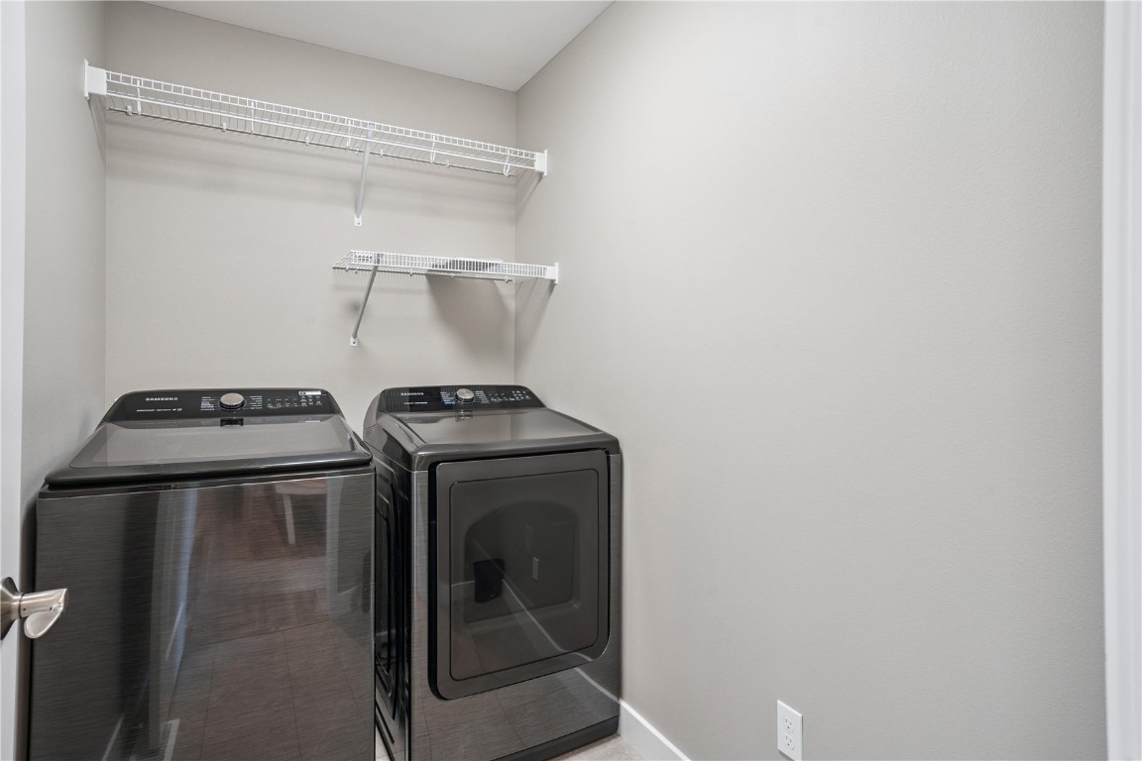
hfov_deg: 90.0
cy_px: 380
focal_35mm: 18
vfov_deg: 67.4
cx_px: 571
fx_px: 571
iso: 400
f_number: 9
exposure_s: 1/6
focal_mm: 18
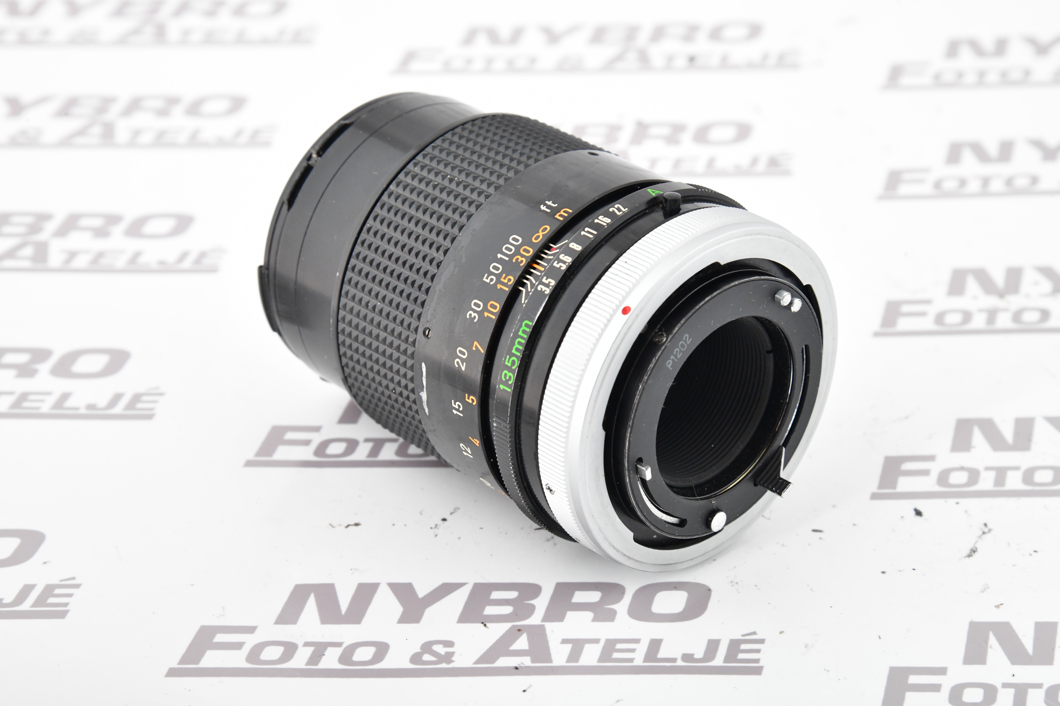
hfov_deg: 17.1
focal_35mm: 120
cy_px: 353
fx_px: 3533
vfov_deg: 11.4
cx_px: 530
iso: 3200
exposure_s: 1/200
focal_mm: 120
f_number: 14
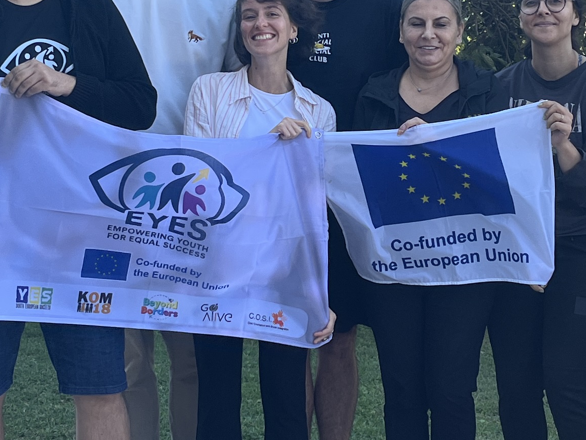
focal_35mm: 91
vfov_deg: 16.2
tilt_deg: -4.0
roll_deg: +0.4
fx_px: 1541
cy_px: 123
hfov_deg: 21.5
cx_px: 380
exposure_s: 1/373
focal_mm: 5.1
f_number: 1.6
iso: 50
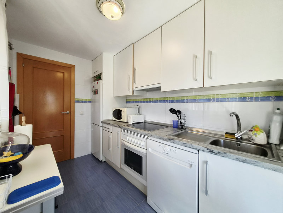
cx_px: 142
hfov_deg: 106.2
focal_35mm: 13
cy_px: 106
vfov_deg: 89.9
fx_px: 106
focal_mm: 1.7
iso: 200
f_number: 2.2
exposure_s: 1/100
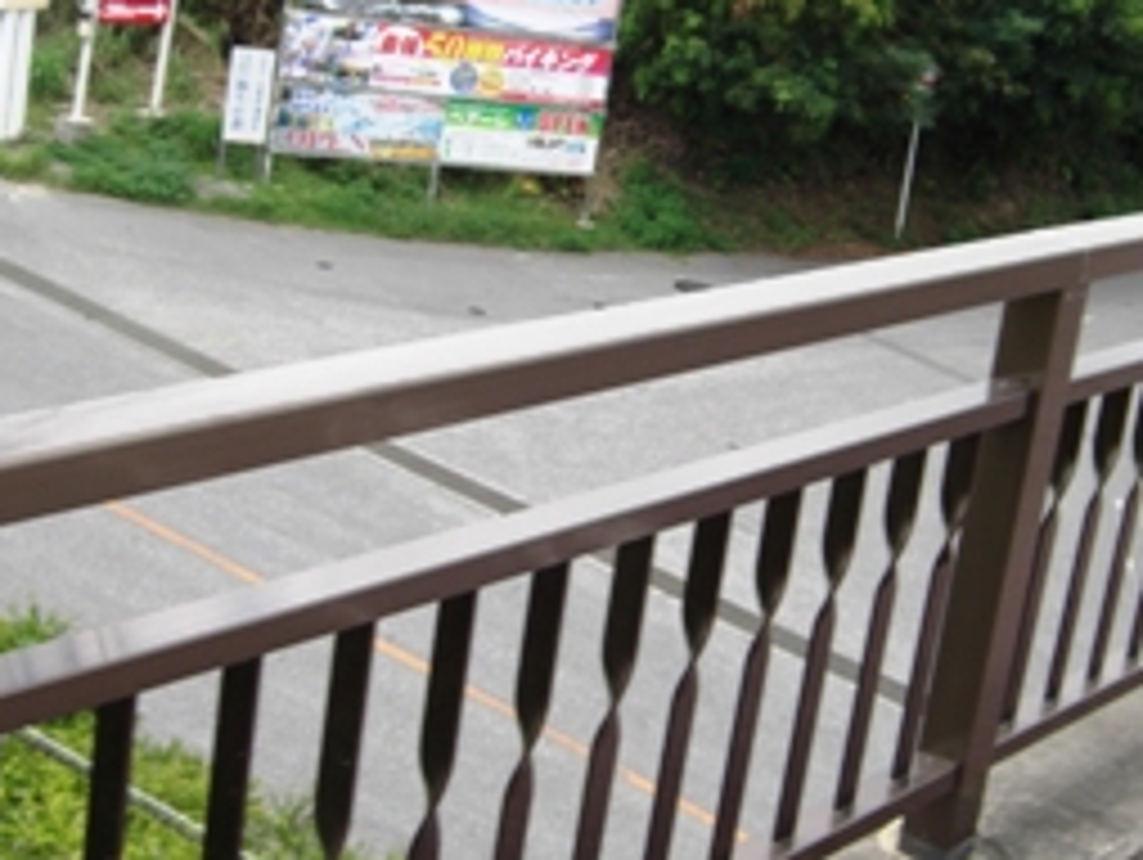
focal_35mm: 67
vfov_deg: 21.9
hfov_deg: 28.9
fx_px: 2214
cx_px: 603
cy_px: 320
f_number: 4
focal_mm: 7.9
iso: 80
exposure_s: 1/320
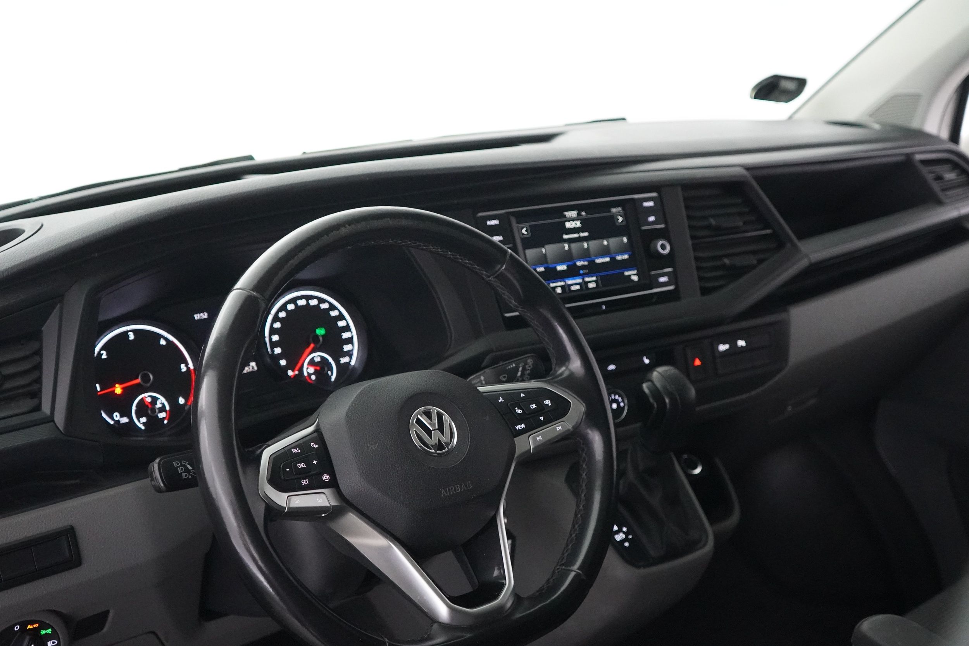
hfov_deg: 46.4
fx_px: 1130
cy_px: 323
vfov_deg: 31.9
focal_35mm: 42
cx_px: 484
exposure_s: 1/40
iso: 6400
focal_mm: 28
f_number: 3.5
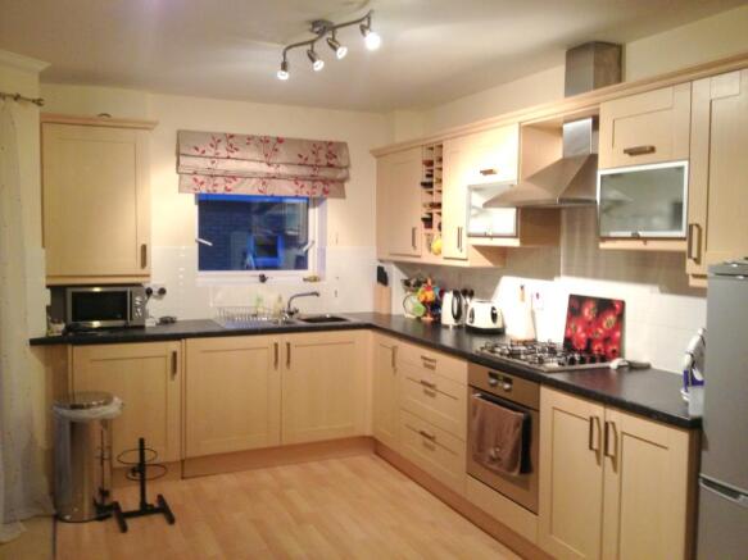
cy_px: 280
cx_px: 374
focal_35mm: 35
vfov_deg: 40.7
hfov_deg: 52.6
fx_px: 756
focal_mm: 4.28
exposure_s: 1/20
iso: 160
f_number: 2.4
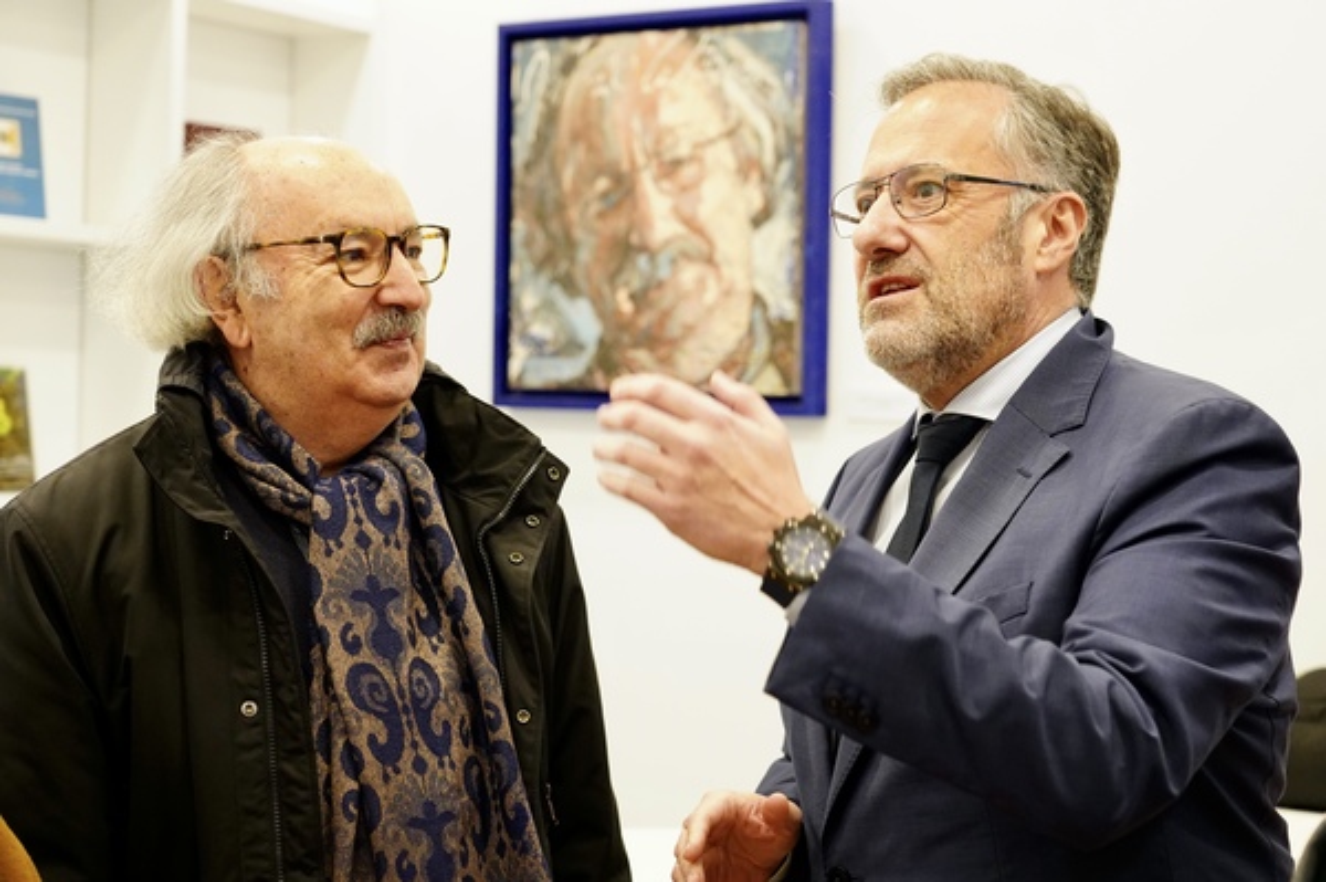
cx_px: 663
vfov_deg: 21.5
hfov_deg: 31.9
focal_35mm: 63
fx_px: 2319
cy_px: 441
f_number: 4.5
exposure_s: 1/160
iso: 5000
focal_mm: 63
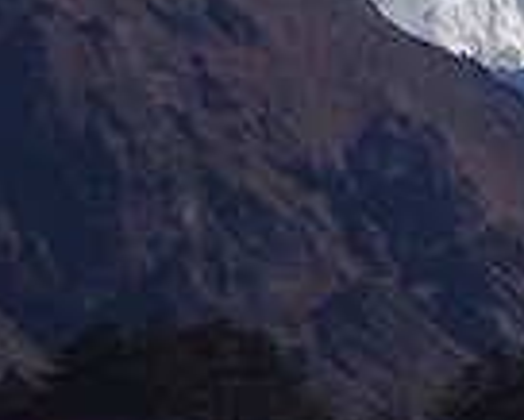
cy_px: -888
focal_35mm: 593
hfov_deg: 3.2
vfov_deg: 2.6
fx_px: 9203
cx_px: 1903
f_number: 10
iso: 100
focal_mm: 47.5
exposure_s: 1/250
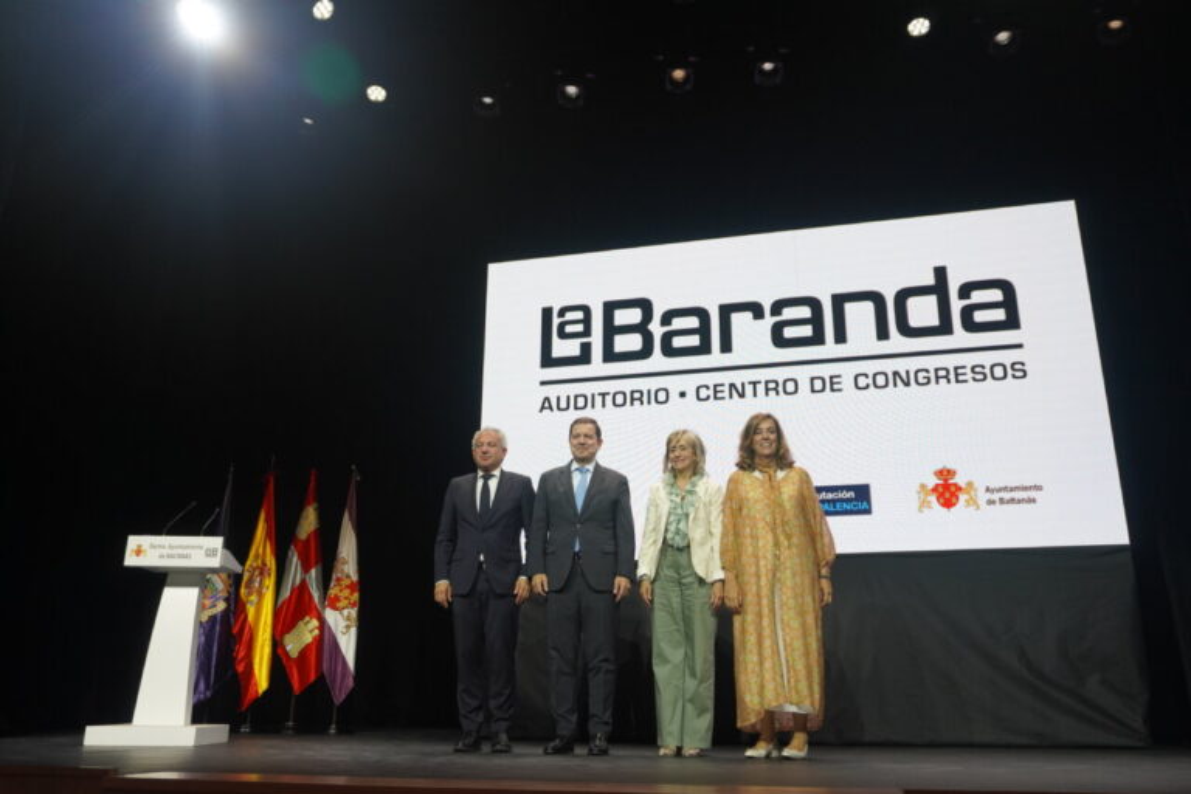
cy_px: 397
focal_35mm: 30
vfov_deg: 43.6
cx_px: 596
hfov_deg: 61.9
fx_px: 992
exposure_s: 1/160
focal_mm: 20
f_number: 4
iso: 640
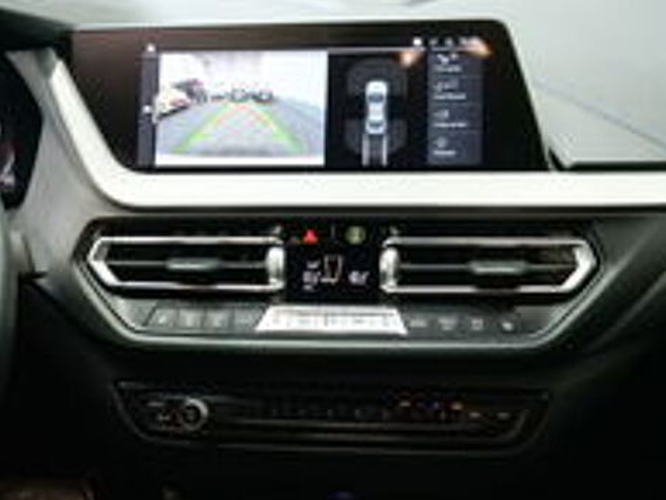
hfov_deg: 32.2
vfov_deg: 24.4
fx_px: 1154
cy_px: 254
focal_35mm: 60
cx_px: 342
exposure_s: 1/30
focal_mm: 29
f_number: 3.7
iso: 3200
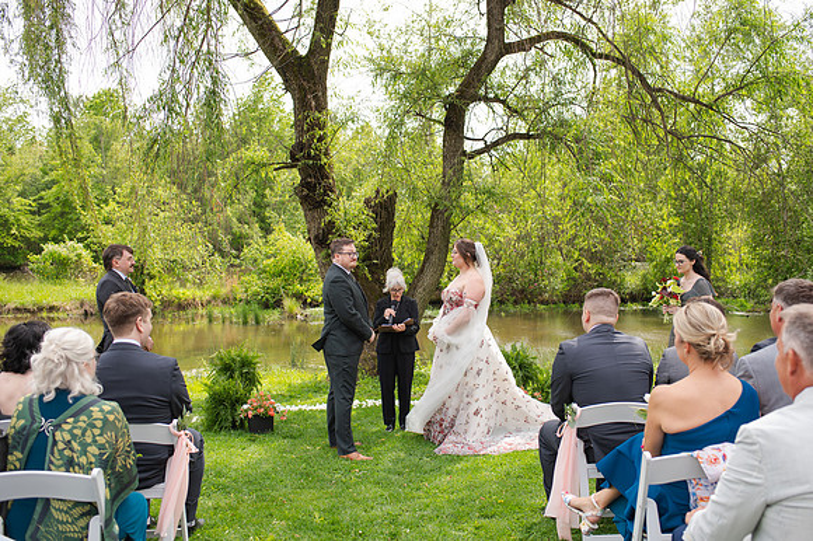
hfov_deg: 53.2
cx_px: 417
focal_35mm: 36
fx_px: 811
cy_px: 270
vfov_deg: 36.9
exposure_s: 1/400
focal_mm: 35
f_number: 3.5
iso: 100
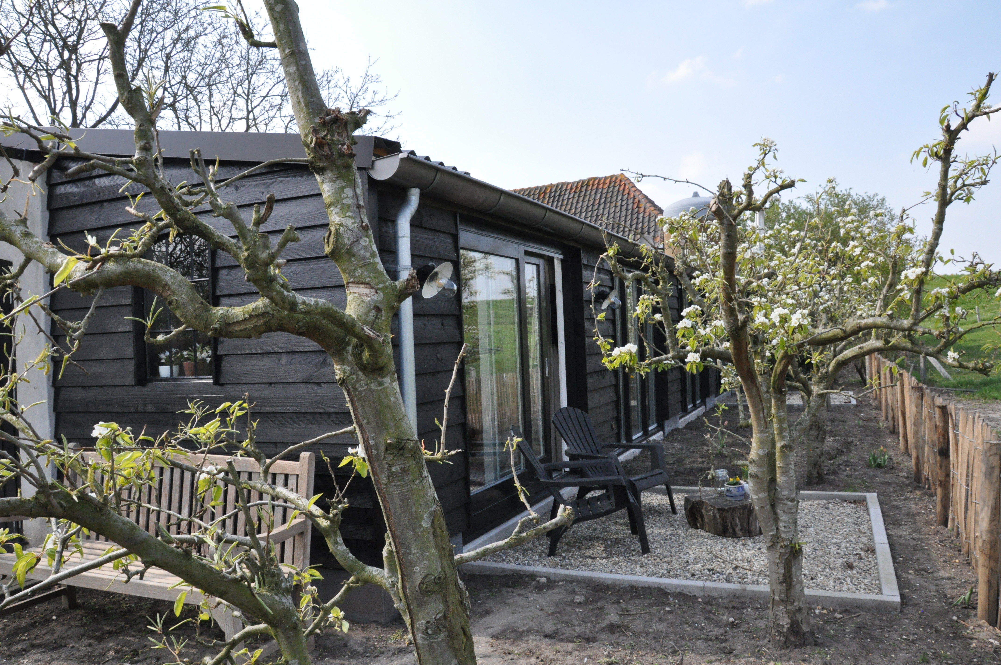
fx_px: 750
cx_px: 500
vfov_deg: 47.8
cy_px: 332
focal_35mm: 27
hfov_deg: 67.4
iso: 1250
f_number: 13
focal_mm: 18
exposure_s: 1/640
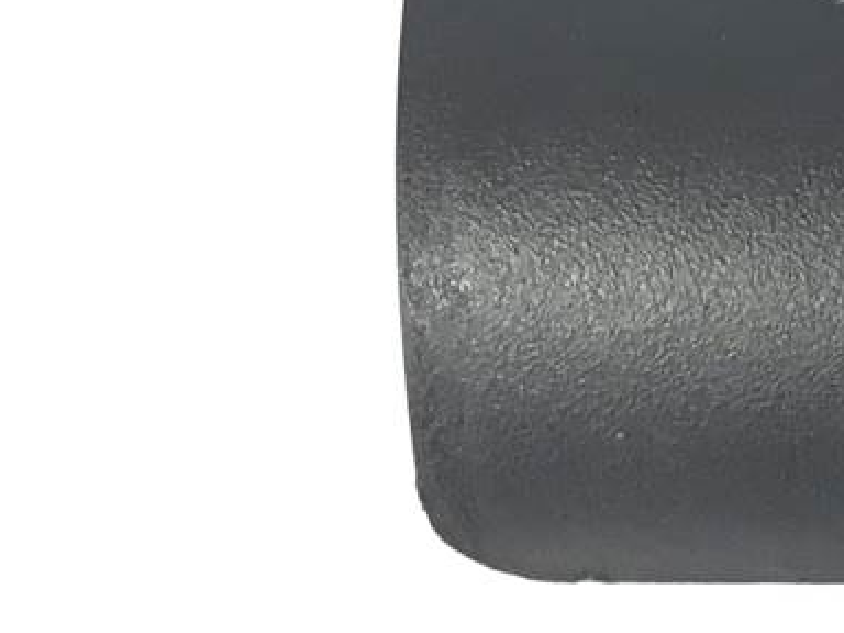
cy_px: -538
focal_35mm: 145
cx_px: 1098
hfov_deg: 13.1
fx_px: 3535
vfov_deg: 9.7
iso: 50
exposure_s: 1/30
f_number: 2.4
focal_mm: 3.3
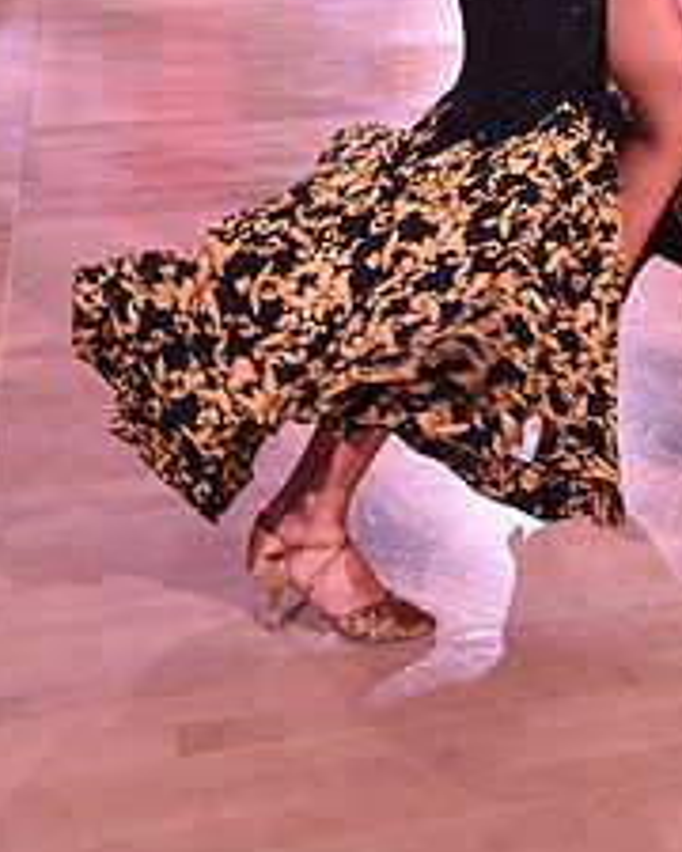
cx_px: 654
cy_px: -204
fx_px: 1892
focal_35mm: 75
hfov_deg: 19.9
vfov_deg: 23.0
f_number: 4.5
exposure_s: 1/250
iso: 1250
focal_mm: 31
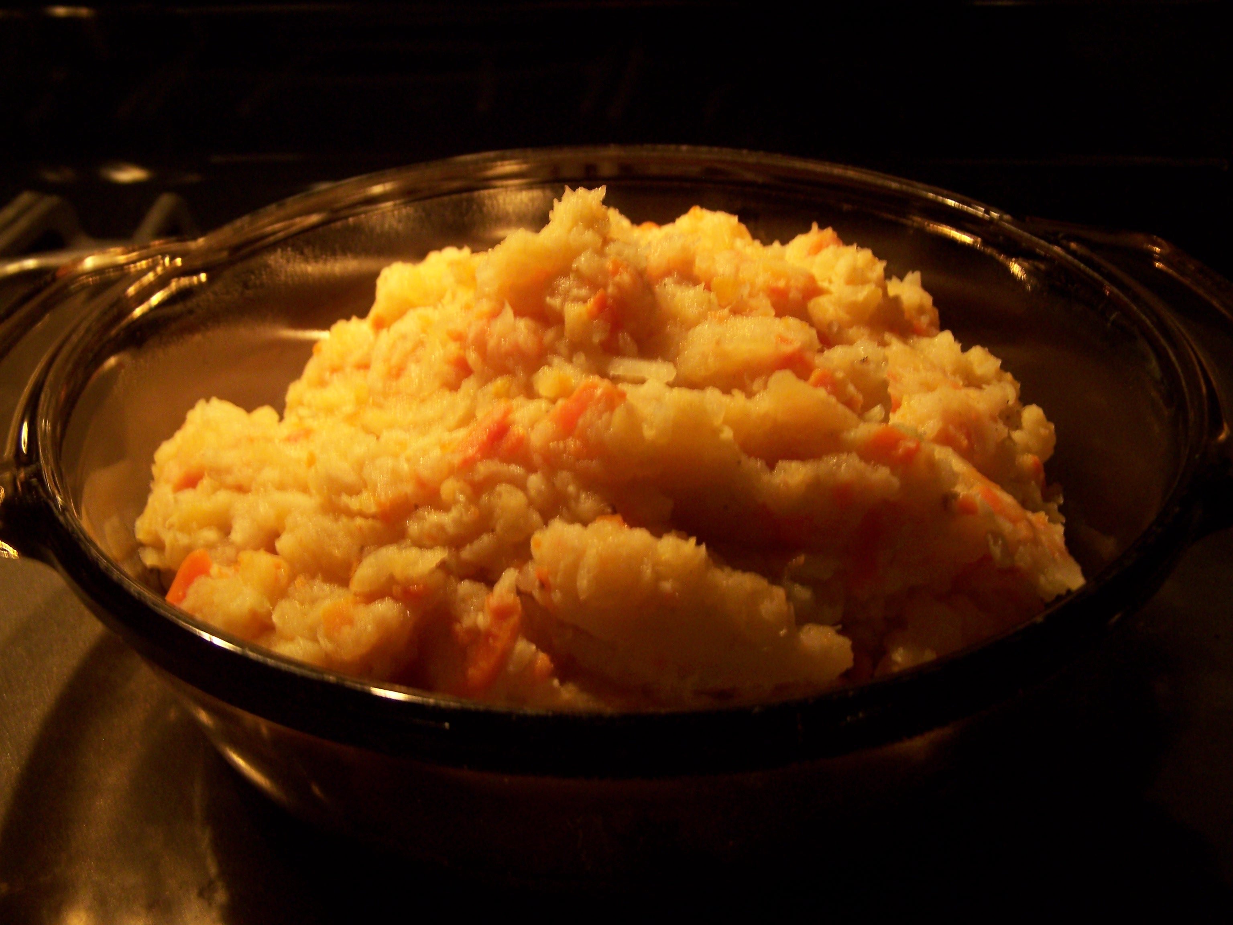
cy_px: 462
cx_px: 616
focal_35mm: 38
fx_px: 1354
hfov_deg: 49.0
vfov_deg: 37.7
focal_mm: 6.3
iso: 160
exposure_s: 1/8
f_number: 2.8
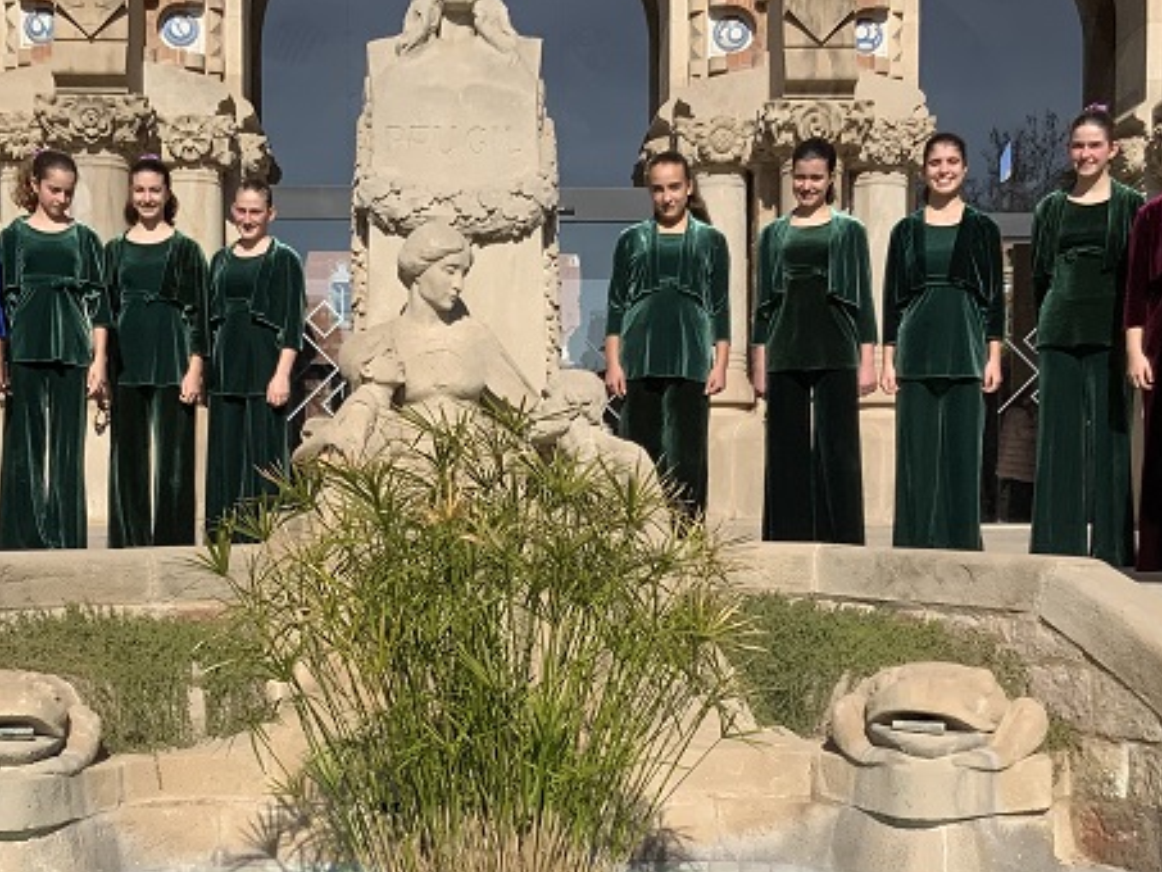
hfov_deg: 30.2
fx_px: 2149
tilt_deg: +0.2
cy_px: 577
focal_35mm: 64
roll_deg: -0.4
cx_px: 498
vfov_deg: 22.8
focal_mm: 3
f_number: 1.8
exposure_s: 1/2959
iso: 20
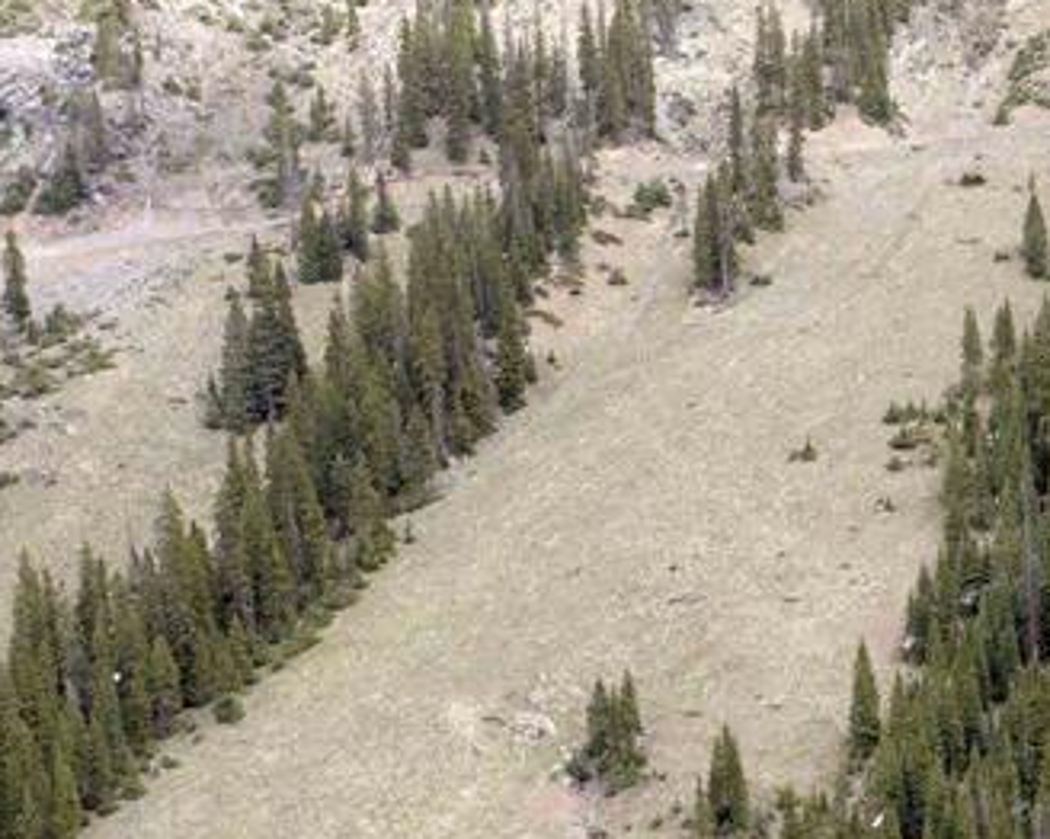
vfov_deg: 18.0
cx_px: 1271
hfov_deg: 21.6
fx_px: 2547
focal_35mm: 82
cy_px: 916
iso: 100
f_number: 5
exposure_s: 1/240
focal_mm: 10.26
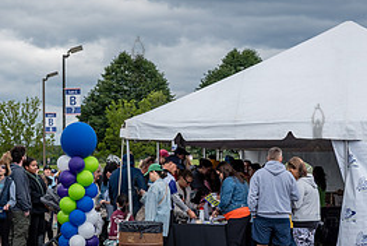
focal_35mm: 135
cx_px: 137
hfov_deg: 15.2
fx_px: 1378
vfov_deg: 10.2
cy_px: 195
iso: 400
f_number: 4.5
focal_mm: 60
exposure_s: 1/2000
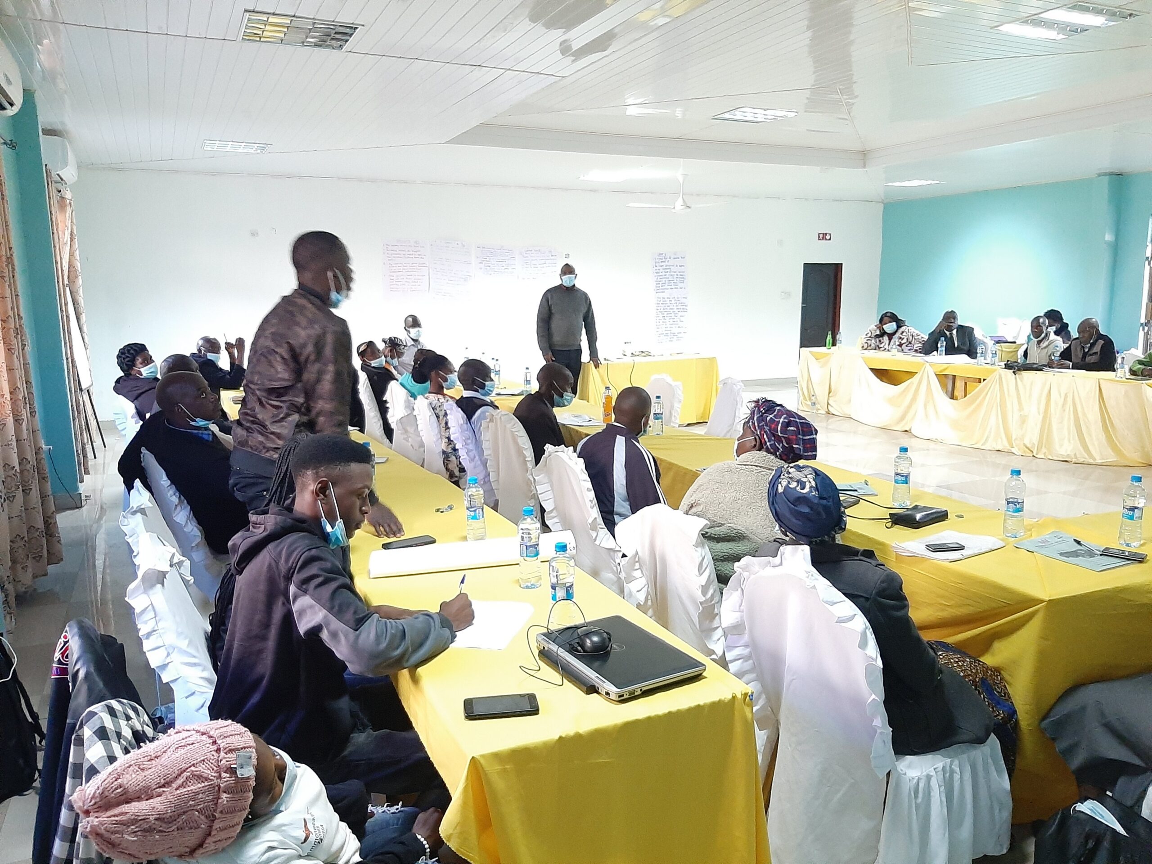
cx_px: 576
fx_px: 865
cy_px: 432
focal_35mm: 26
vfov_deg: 53.1
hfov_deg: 67.3
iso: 400
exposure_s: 1/25
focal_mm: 3.93
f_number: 1.7
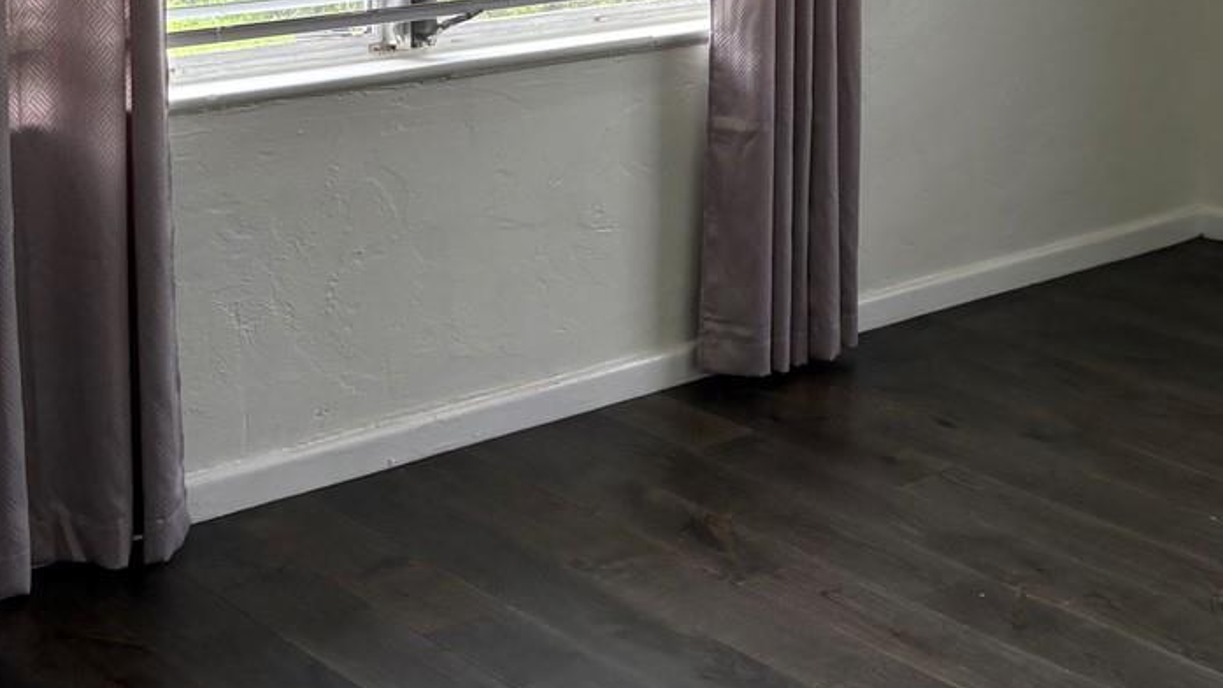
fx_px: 2108
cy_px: -147
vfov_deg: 17.6
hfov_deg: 31.9
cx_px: 886
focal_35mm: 65
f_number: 1.6
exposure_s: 1/242
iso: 100
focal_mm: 5.96
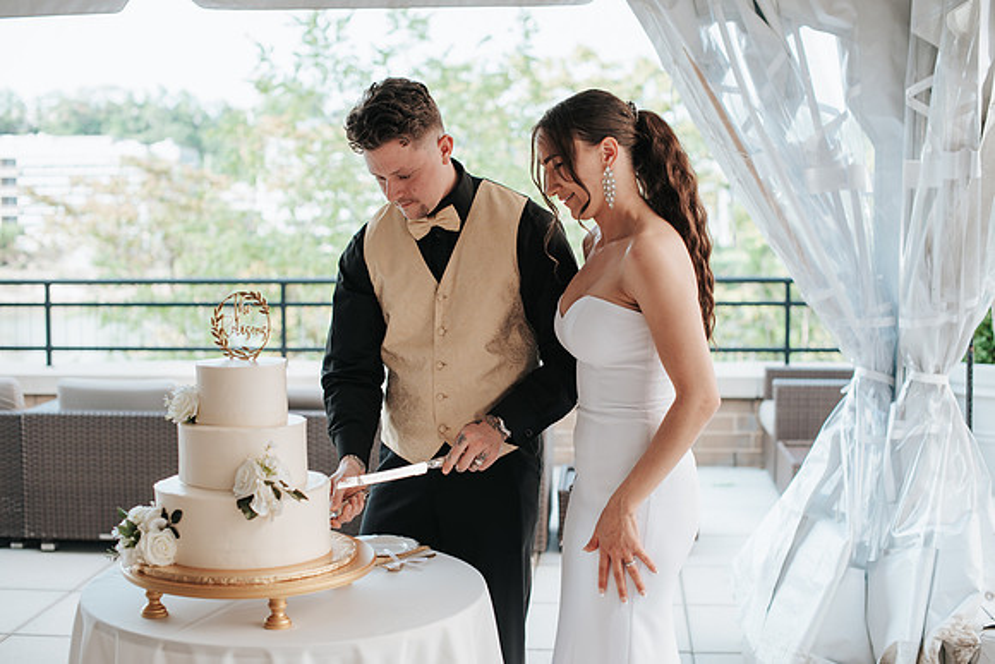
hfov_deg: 39.6
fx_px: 1382
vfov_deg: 27.0
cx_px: 498
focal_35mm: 50
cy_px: 332
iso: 100
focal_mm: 50
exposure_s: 1/160
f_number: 2.8
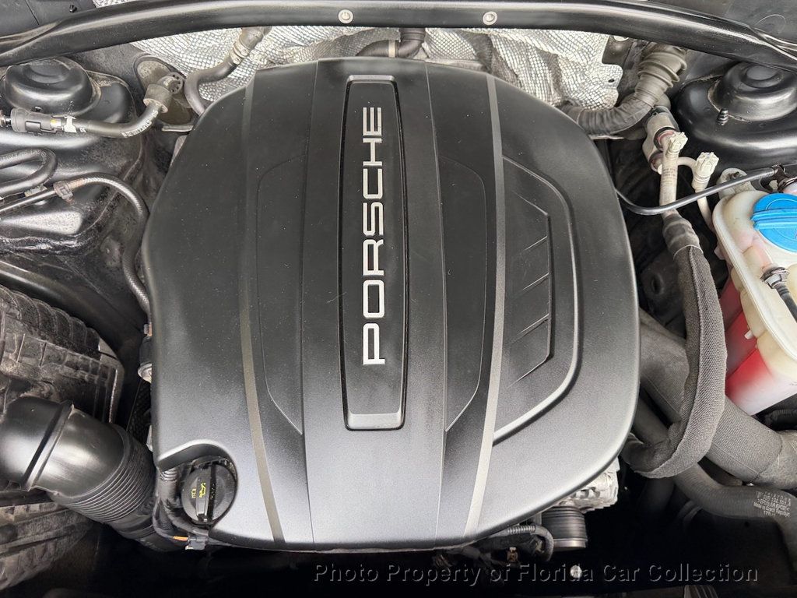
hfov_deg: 71.6
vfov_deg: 56.8
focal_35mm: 24
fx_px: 553
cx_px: 398
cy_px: 299
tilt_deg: -59.4
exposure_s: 1/120
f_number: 1.78
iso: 200
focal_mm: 6.76
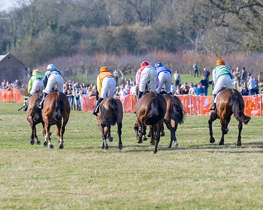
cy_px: 111
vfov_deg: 4.0
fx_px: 3041
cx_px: 153
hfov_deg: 5.0
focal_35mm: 391
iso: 200
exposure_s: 1/1250
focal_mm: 175
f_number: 4
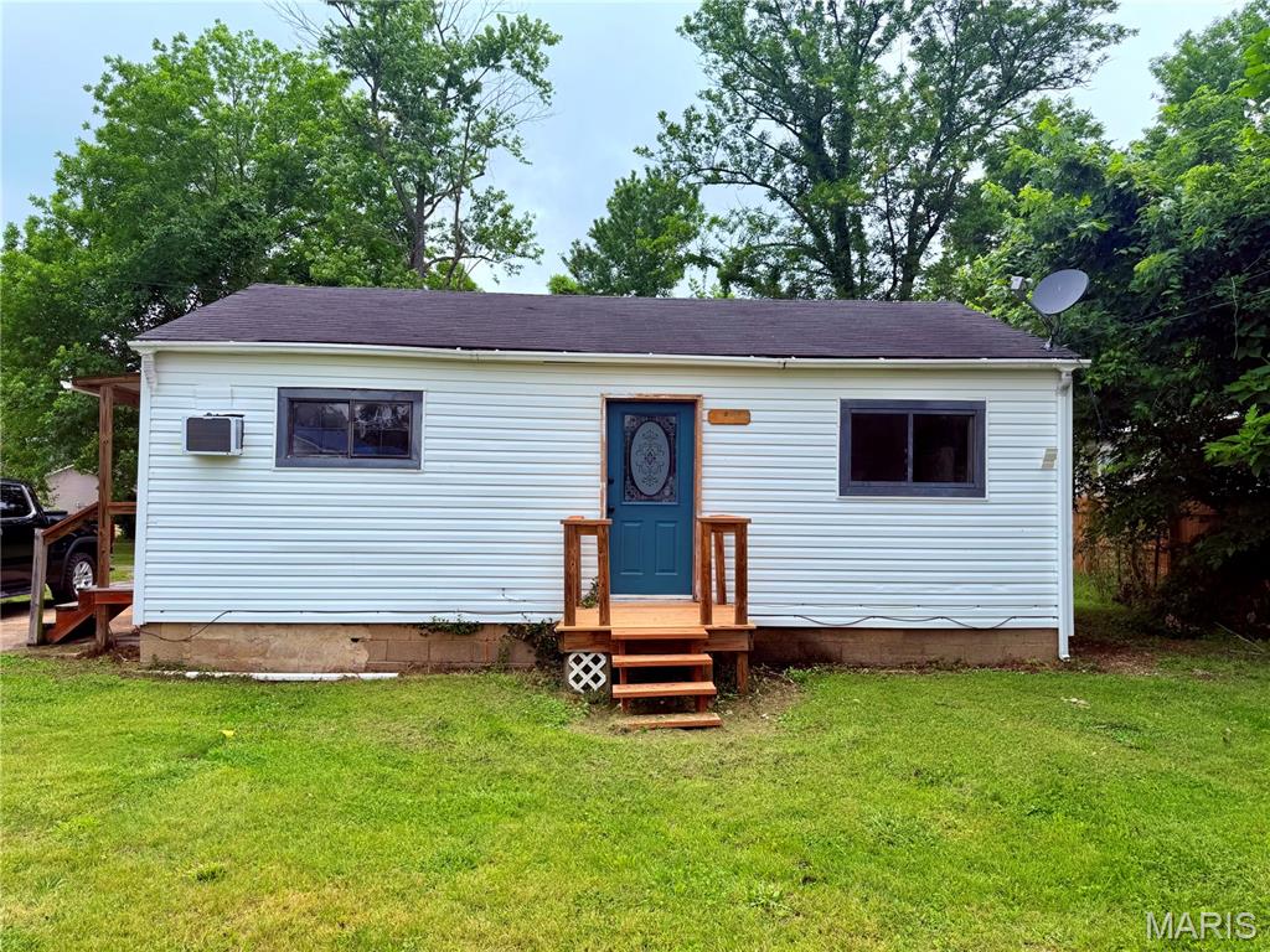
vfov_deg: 56.8
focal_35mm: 24
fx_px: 881
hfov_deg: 71.6
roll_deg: -0.1
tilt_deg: +1.3
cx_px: 635
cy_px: 476
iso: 80
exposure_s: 1/1271
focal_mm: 6.76
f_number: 1.78
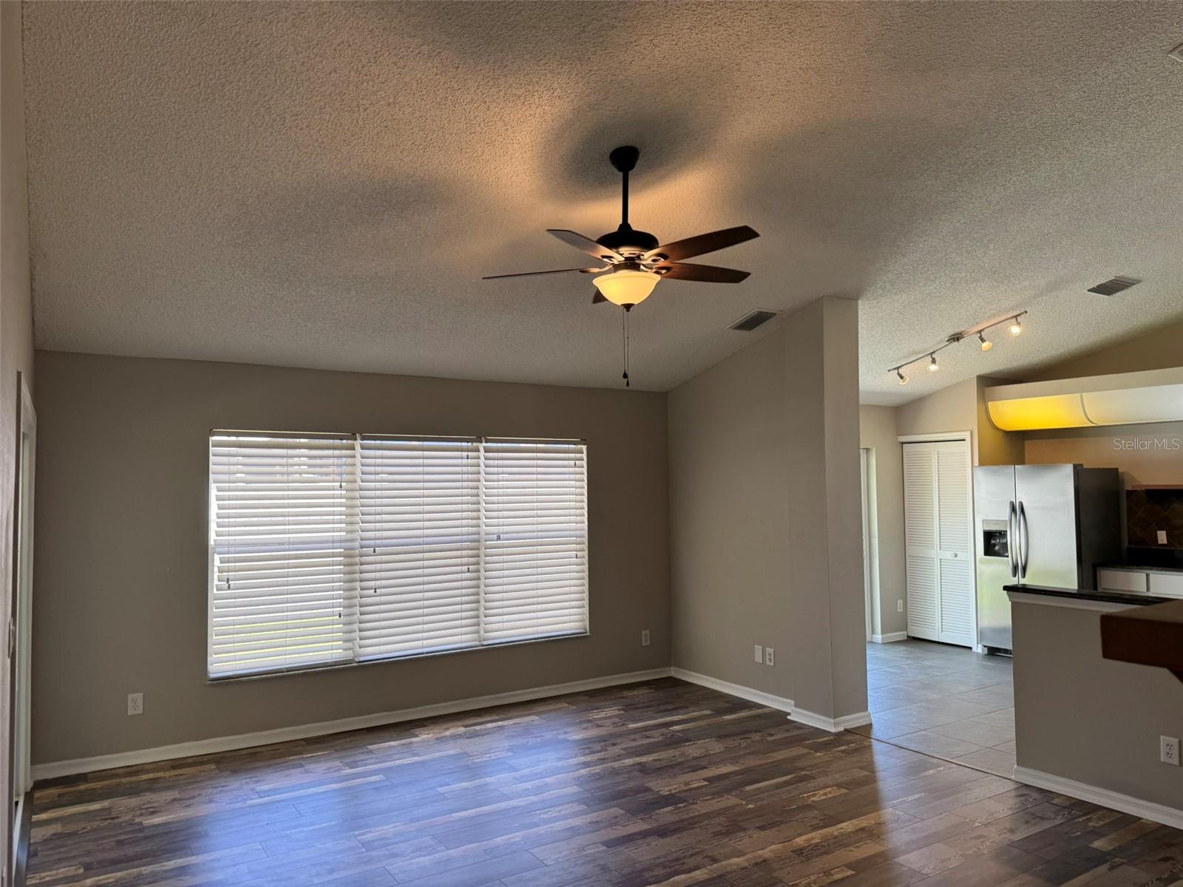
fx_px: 820
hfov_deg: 71.6
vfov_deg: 56.8
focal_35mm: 24
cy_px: 444
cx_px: 592
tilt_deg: +0.2
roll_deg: -0.6
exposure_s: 1/135
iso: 80
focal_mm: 6.76
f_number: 1.78
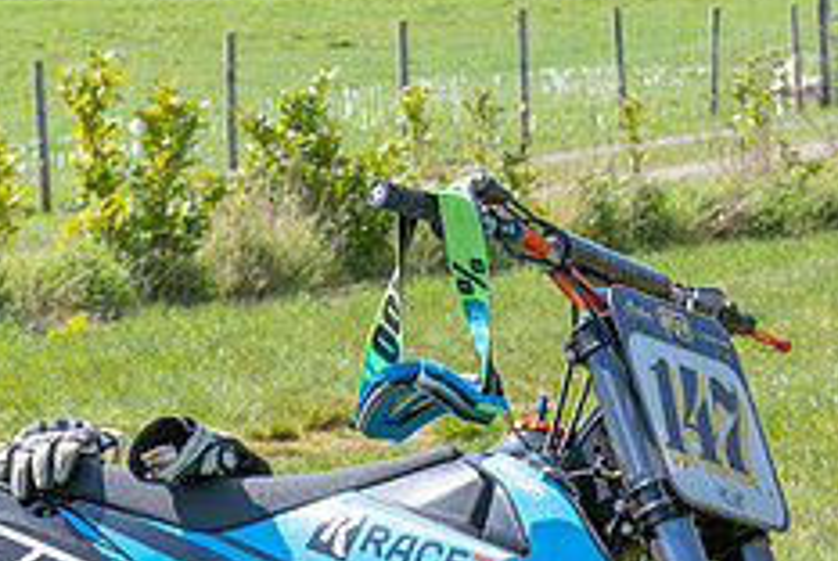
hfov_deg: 7.9
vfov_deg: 5.3
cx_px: 453
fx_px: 6083
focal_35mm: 261
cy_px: 667
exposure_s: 1/160
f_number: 8
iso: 200
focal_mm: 70
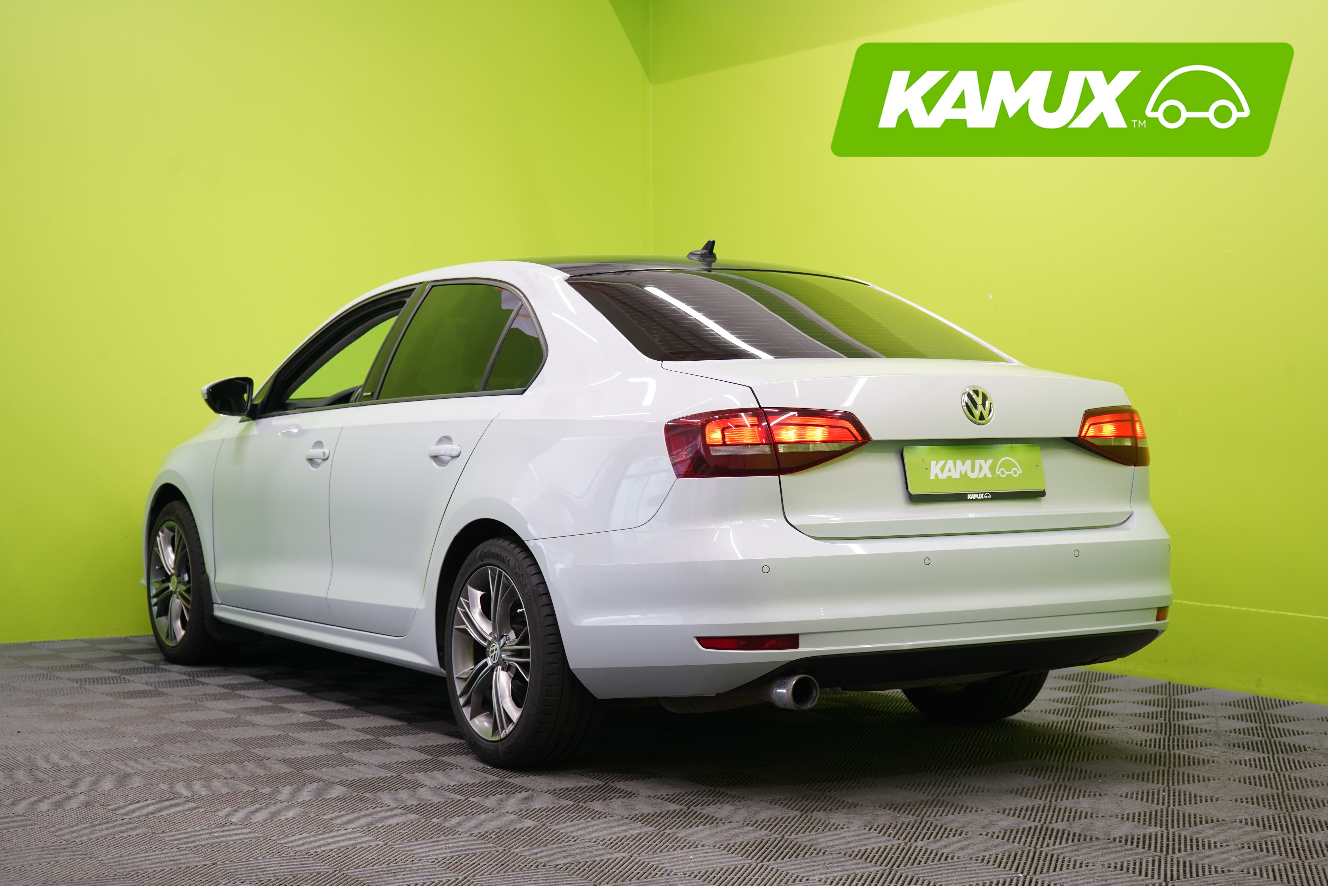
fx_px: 2029
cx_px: 664
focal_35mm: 55
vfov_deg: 24.6
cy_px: 443
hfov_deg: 36.2
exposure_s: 1/30
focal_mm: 55
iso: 400
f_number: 5
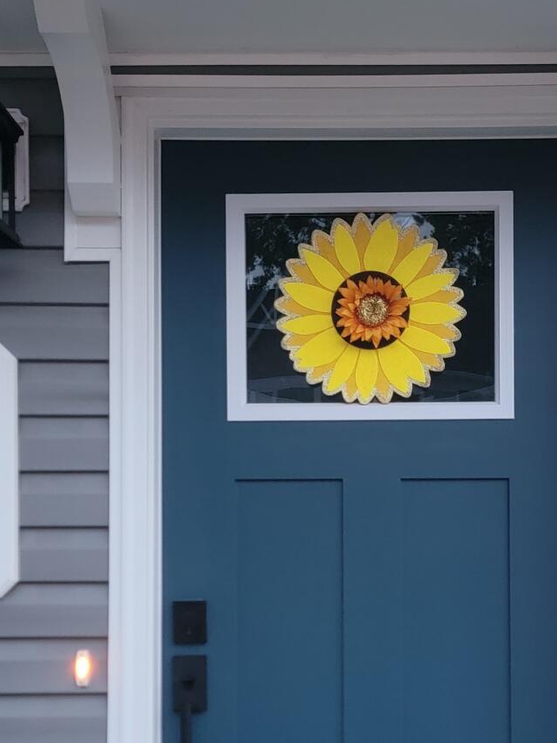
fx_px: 1202
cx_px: 374
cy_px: 515
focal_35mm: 56
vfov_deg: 33.9
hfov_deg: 25.9
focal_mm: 6.7
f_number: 1.8
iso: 640
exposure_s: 1/24
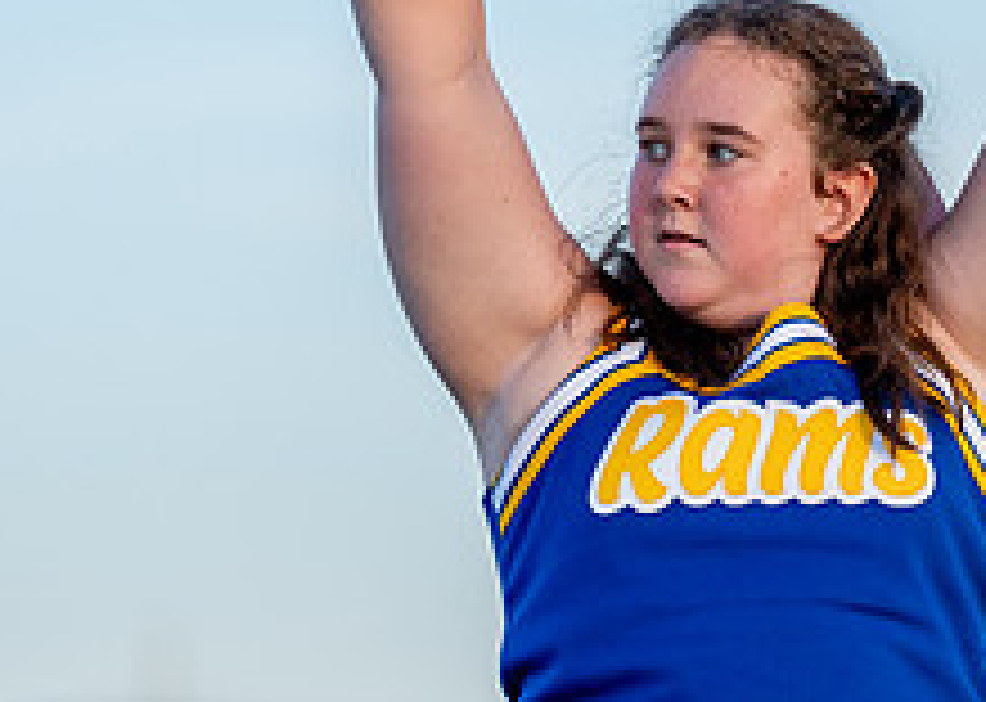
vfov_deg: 3.2
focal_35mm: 443
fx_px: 12394
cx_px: 780
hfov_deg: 4.6
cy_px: 446
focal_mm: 155
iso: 500
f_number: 2.8
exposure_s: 1/2500
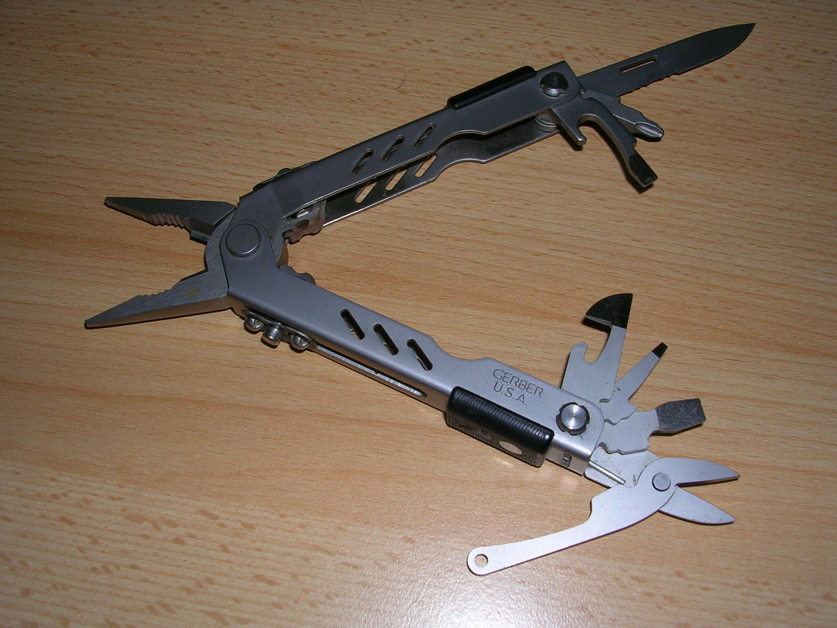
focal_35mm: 38
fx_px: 919
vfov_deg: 37.7
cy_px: 314
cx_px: 418
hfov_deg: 49.0
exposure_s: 1/60.1
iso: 50
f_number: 5.6
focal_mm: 5.8
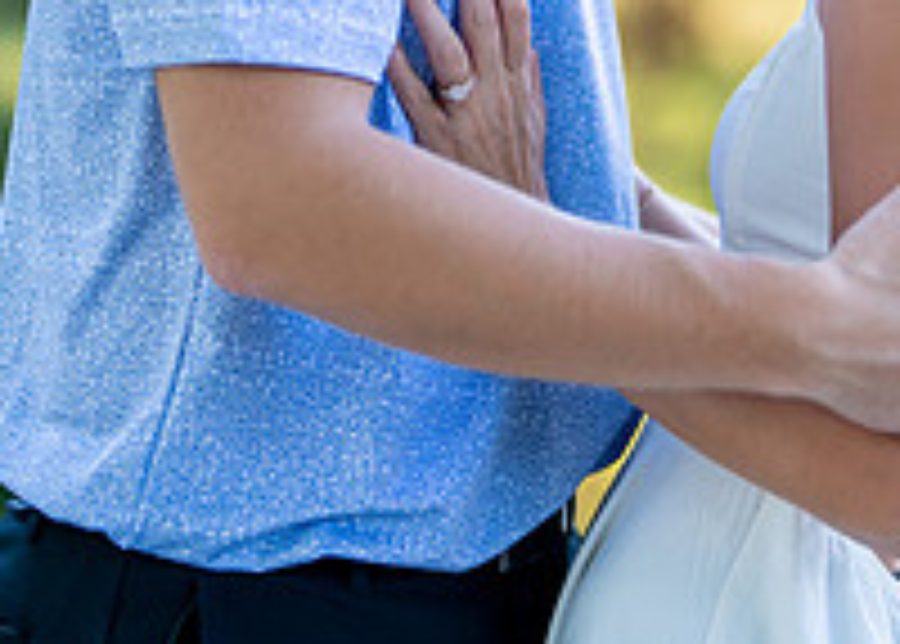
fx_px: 3989
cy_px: -223
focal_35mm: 156
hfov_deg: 12.8
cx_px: 748
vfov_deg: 9.1
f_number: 1.2
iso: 250
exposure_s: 1/1250
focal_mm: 50
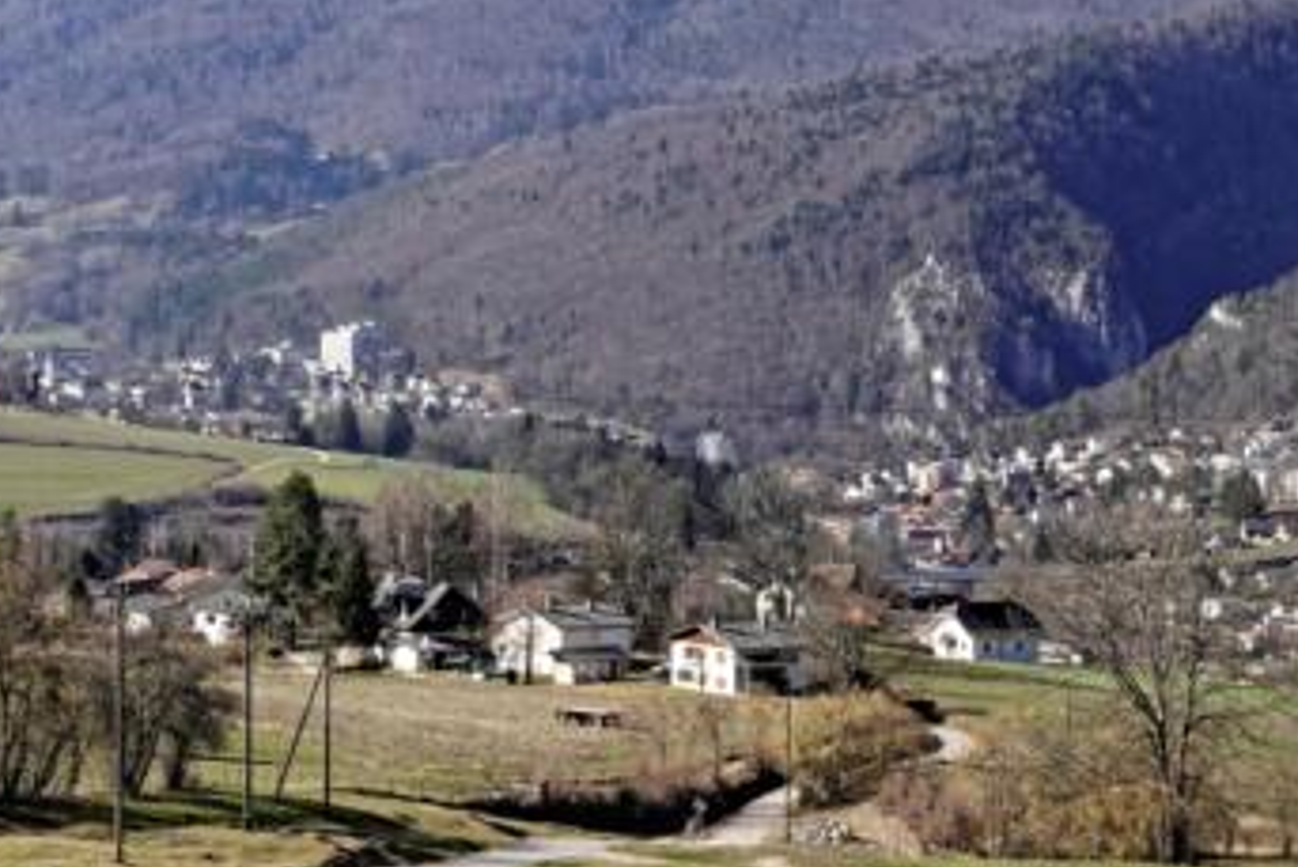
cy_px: 528
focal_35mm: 102
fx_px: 3679
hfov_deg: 20.0
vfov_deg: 13.4
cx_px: 462
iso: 100
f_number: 8
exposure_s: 1/125
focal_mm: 25.6
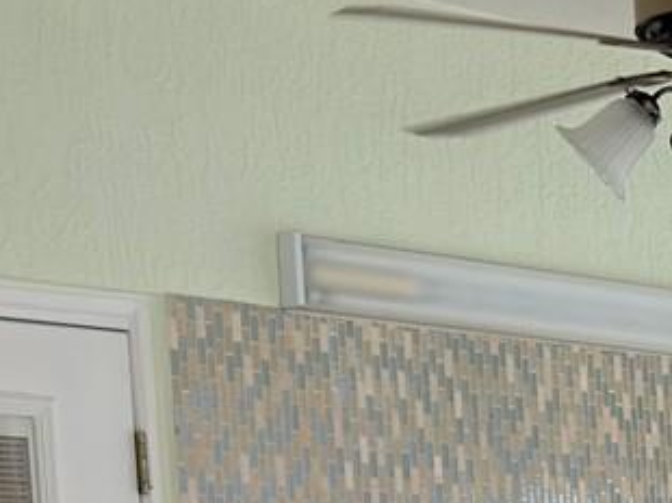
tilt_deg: -7.1
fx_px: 2405
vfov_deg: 11.0
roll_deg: +2.6
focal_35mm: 124
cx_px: 1264
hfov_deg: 13.9
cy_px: 945
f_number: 1.78
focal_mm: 6.76
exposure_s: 1/122
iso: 64
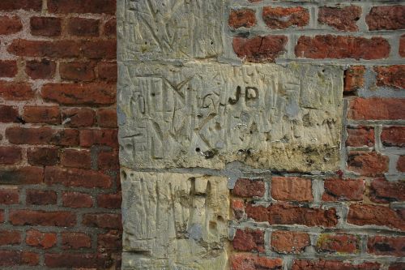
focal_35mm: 40
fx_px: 455
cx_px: 202
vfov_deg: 33.0
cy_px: 135
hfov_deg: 47.9
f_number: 6.3
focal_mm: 27
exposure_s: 1/200
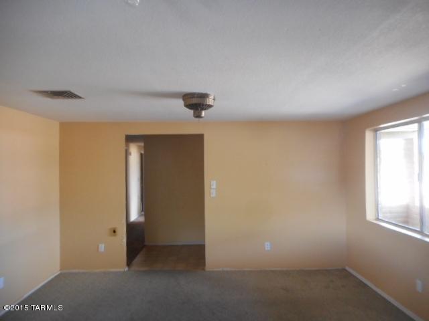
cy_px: 160
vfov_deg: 54.9
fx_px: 310
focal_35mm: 25
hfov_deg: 69.4
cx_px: 214
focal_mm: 4.5
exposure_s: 1/30
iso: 320
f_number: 3.7
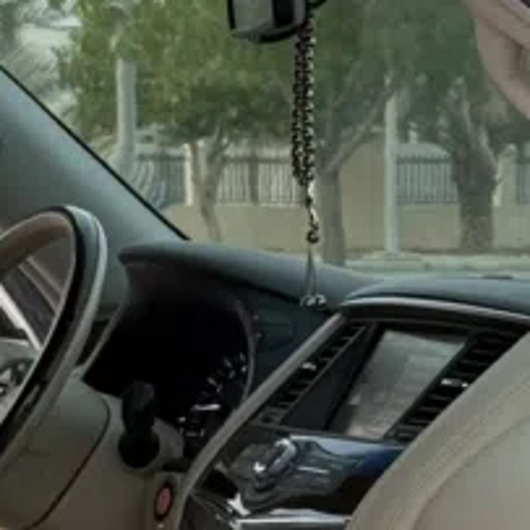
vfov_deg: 13.0
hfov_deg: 13.0
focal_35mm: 134
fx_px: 2321
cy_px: 290
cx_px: 363
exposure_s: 1/182
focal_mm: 6.76
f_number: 1.78
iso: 160
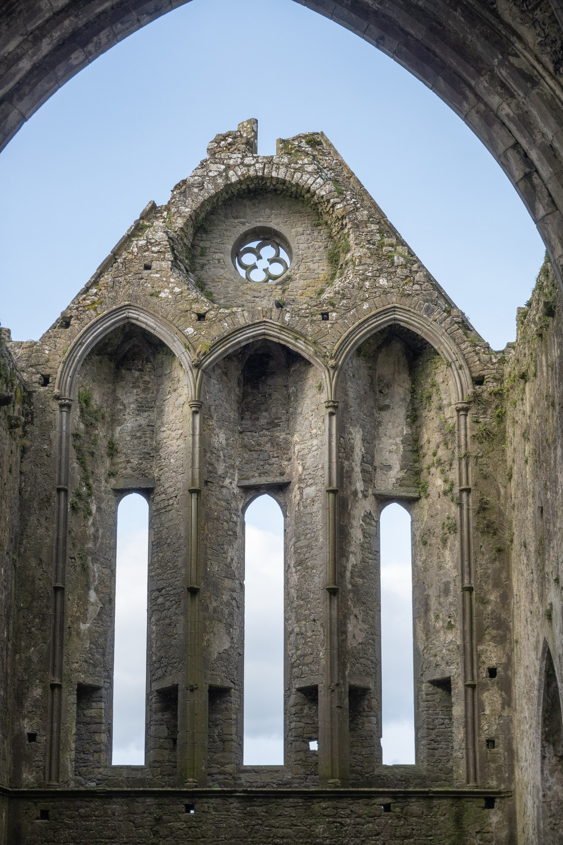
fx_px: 1830
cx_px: 282
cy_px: 422
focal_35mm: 78
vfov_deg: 26.0
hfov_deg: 17.5
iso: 100
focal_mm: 28.54
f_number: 4
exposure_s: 1/250
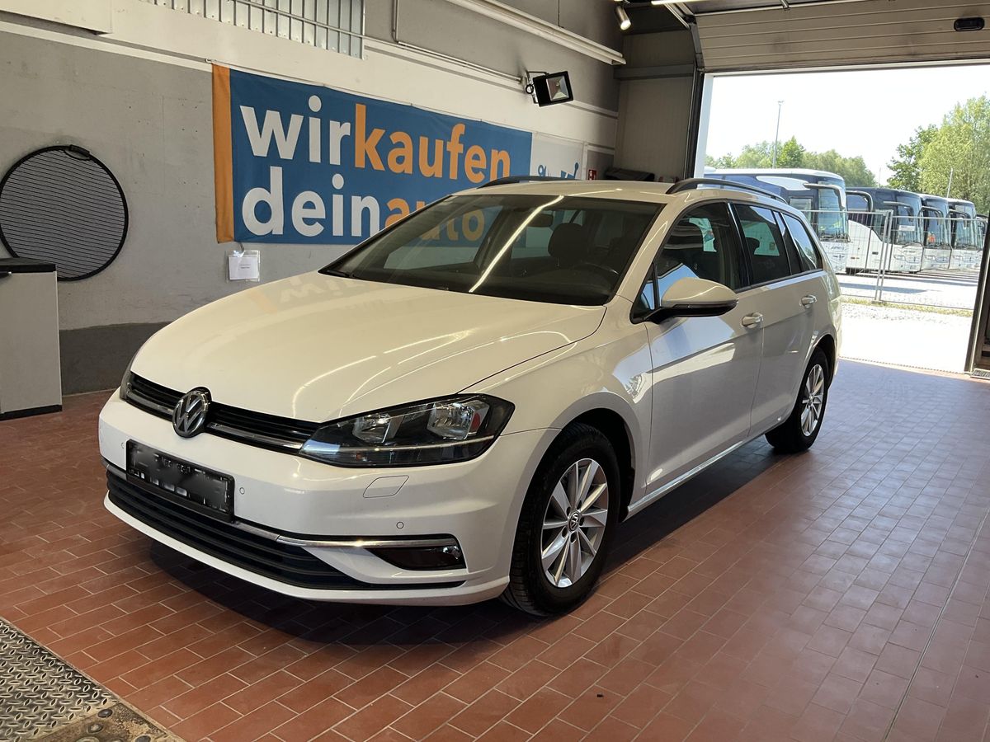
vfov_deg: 48.2
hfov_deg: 61.7
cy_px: 371
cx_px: 495
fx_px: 829
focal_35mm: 29
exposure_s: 1/129
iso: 16
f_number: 1.8
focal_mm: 3
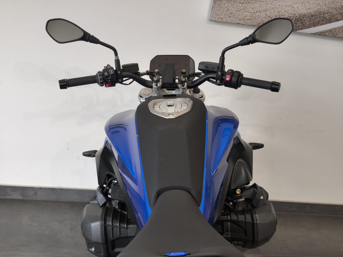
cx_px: 172
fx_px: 456
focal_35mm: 46
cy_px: 128
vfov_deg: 31.5
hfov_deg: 41.2
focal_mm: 6.57
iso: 125
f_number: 1.6
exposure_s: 1/100
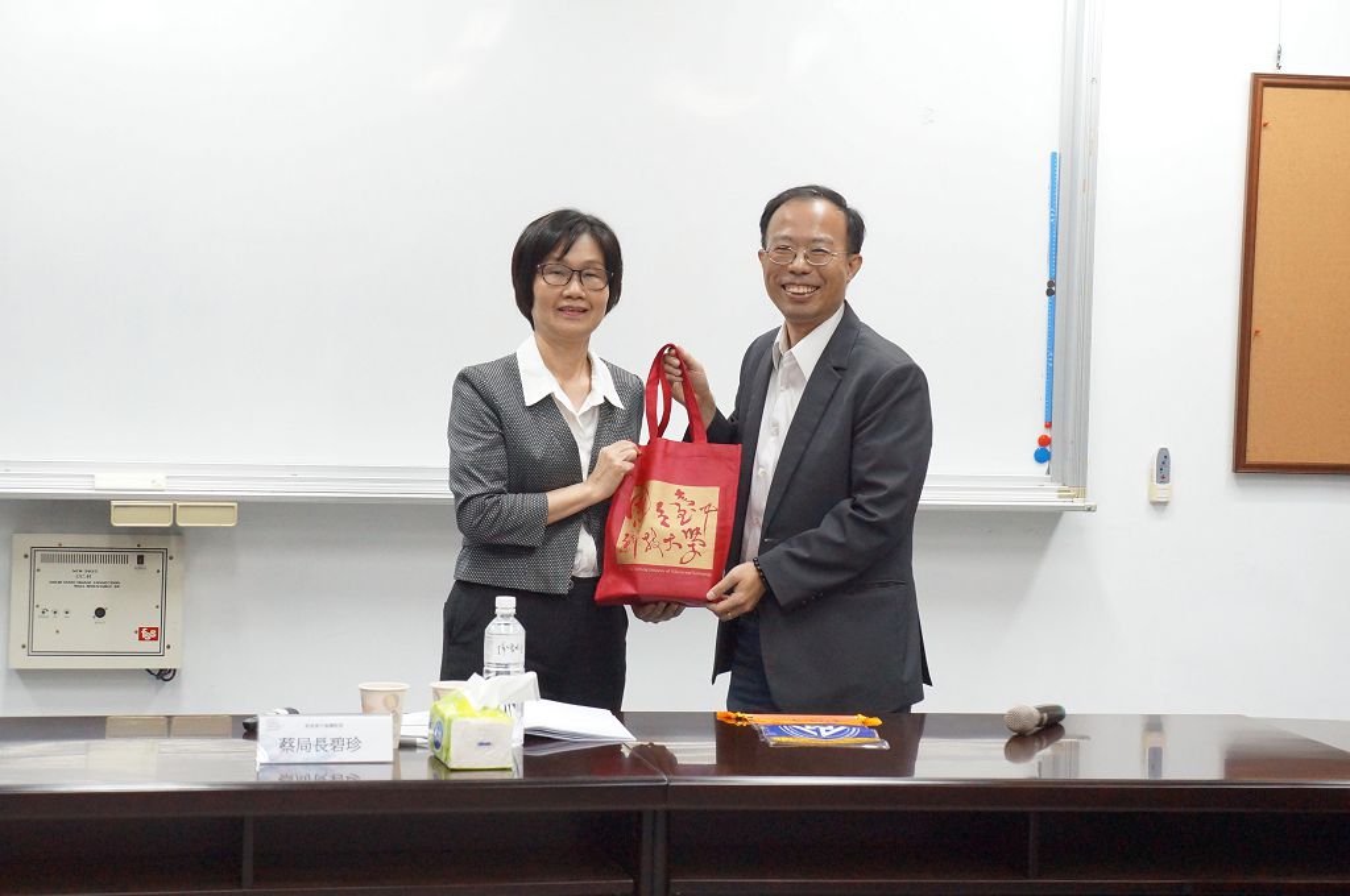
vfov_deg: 16.5
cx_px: 675
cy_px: 448
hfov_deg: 24.6
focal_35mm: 82
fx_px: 3090
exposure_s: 1/100
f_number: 5.6
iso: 3200
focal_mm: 55
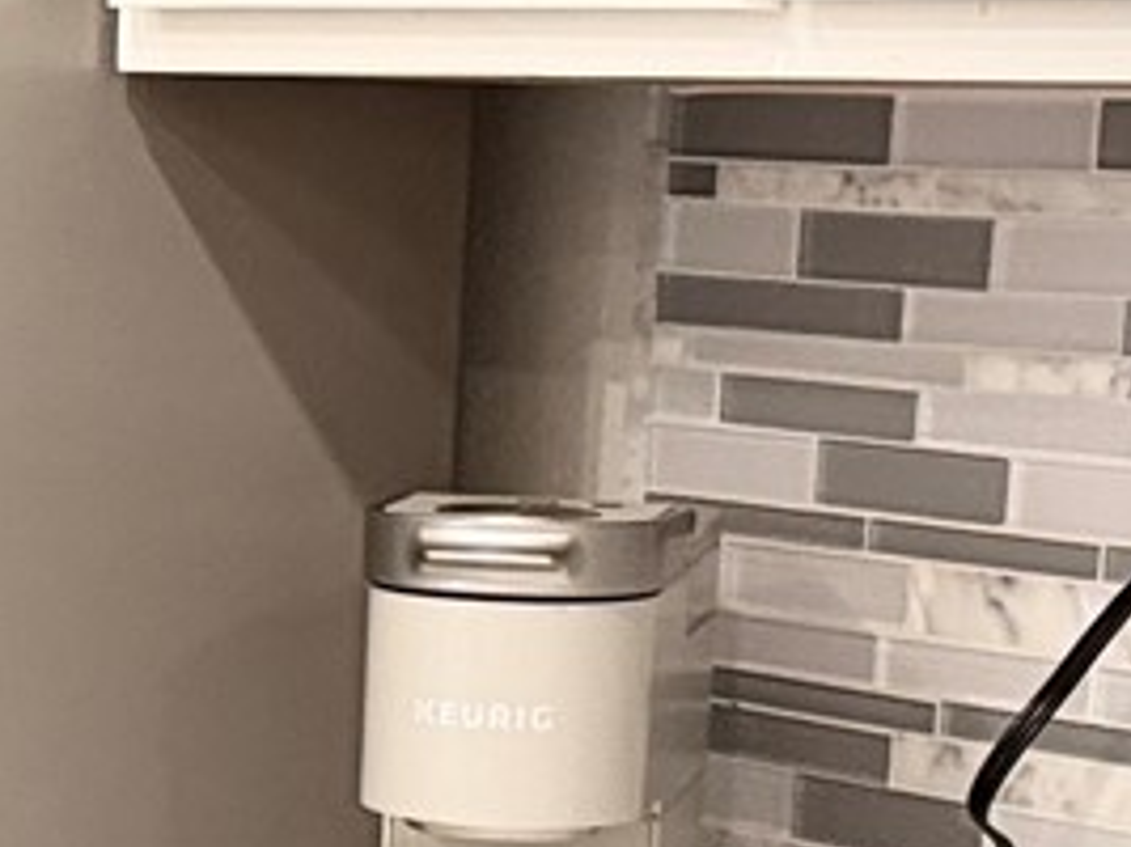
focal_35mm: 144
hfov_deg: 13.5
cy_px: 1038
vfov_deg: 10.1
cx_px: 25
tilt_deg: -10.5
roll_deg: -0.9
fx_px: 4703
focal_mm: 6.76
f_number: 1.78
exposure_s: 1/60
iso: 400
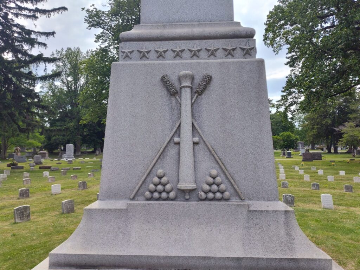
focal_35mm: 23
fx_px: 239
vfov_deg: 58.9
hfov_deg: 73.9
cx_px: 180
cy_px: 135
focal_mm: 5.56
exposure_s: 1/1122
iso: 100
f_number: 1.8
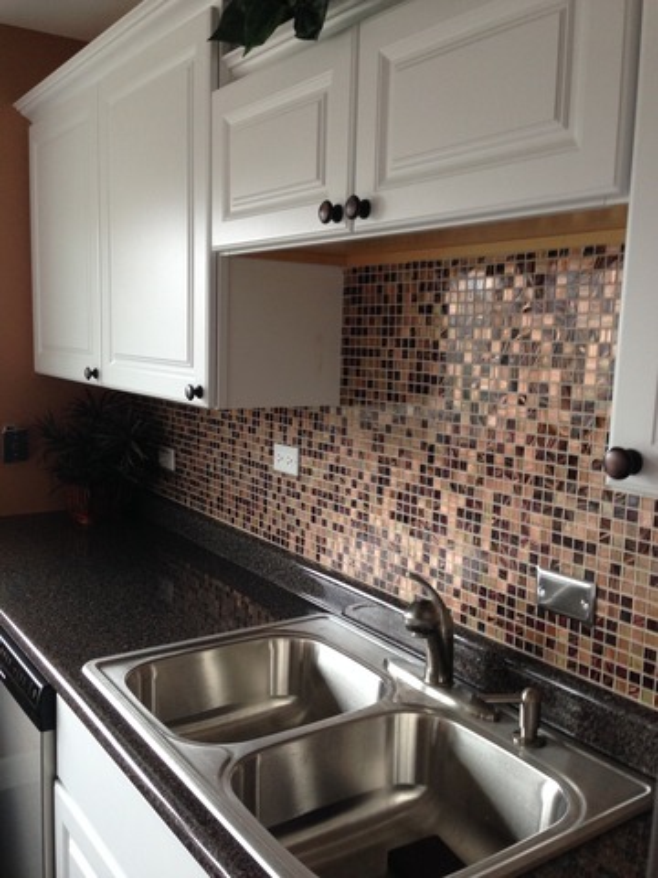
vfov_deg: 55.4
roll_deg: -1.6
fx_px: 836
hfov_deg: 42.9
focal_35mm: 33
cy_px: 439
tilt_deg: -7.2
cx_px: 329
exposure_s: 1/20
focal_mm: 4.12
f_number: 2.4
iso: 100
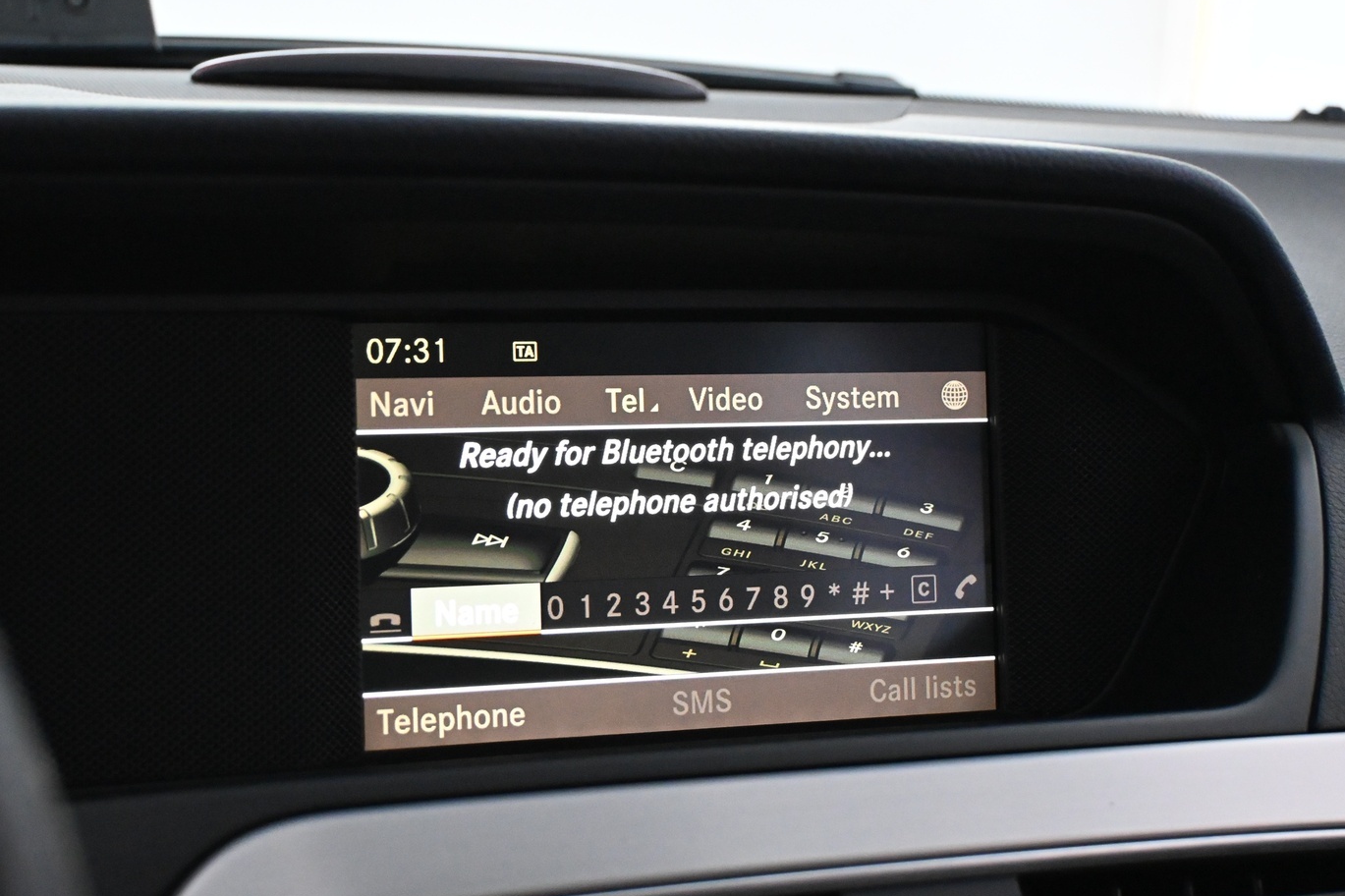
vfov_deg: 23.1
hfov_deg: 34.2
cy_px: 441
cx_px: 639
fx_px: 2188
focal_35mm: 59
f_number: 5
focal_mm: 33
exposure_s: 1/60
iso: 5600
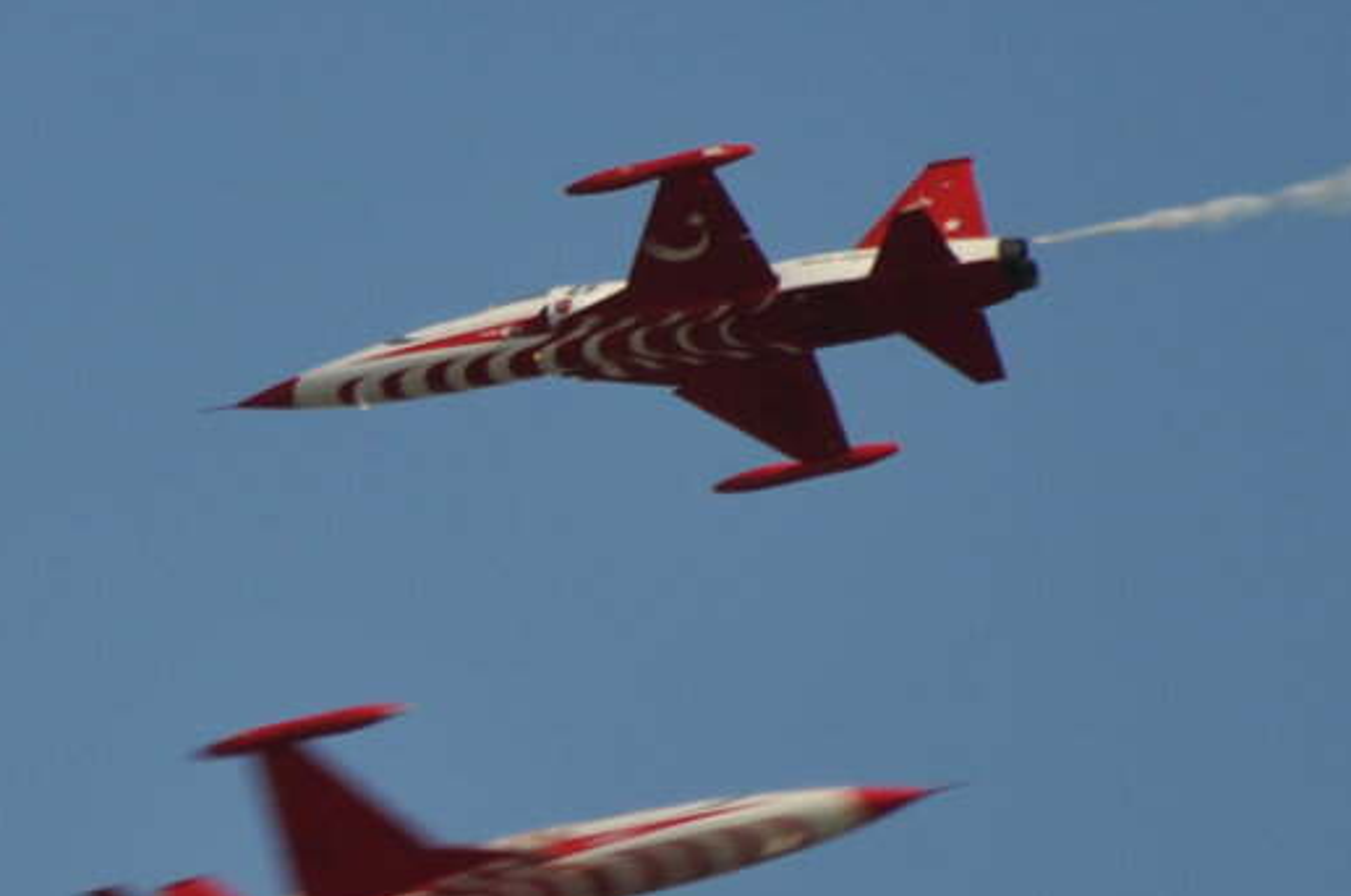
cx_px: 112
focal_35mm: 585
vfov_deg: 2.3
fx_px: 21914
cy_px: 404
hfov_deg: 3.5
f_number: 5.6
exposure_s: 1/800
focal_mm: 105
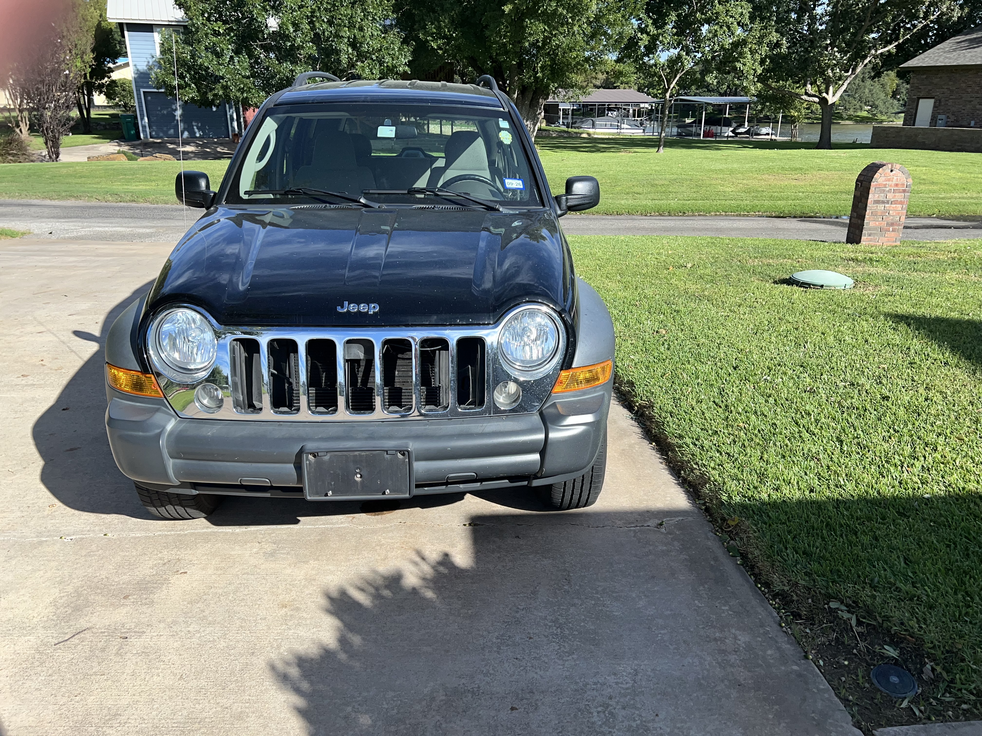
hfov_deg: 67.3
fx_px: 738
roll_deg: +0.0
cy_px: 368
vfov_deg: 53.1
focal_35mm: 26
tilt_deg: -20.3
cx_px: 491
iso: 32
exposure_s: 1/3460
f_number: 1.5
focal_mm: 5.7
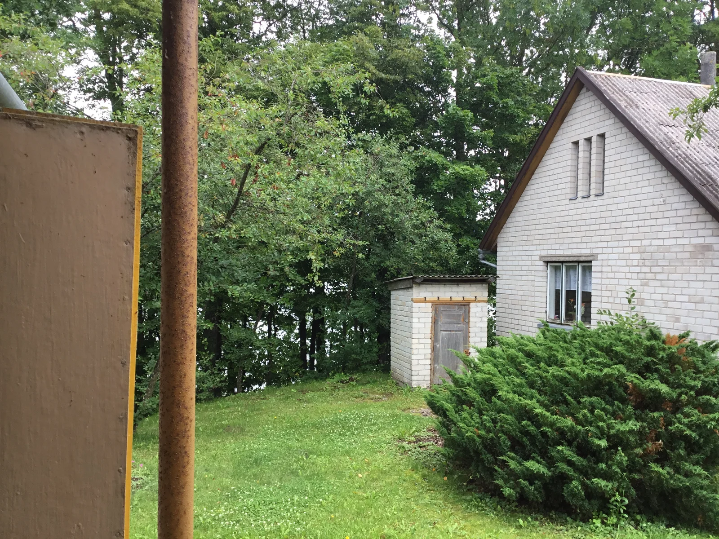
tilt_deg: -0.3
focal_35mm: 31
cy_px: 270
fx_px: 644
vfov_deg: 45.4
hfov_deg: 58.4
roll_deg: -1.6
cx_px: 360
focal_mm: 3.3
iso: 25
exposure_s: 1/207
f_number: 2.4
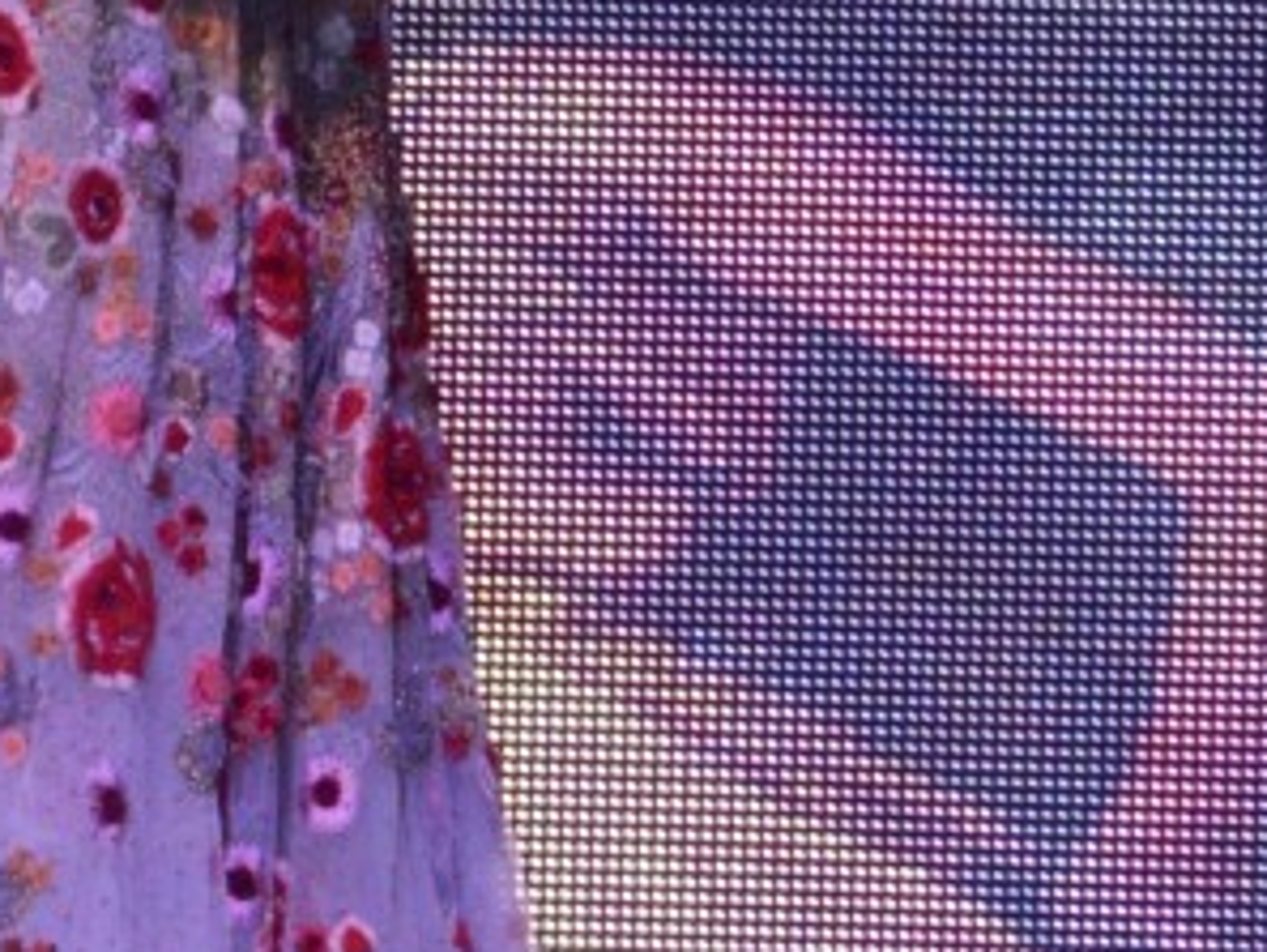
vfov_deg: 2.1
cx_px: 1391
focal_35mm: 715
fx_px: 26181
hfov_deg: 2.8
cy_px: 192
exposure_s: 1/160
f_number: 11
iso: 1600
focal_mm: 98
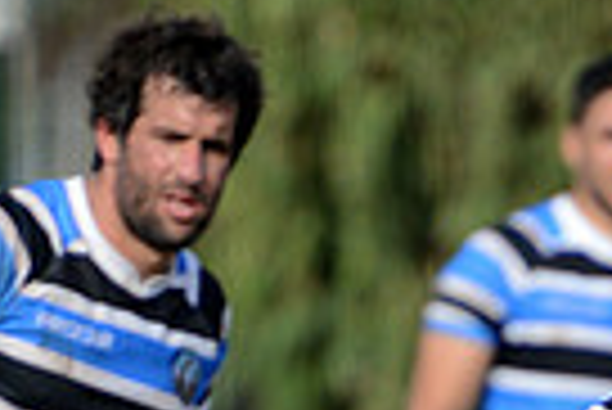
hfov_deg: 1.7
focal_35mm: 1196
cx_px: 580
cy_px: 836
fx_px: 20353
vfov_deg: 1.2
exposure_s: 1/1250
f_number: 4
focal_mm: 280
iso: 500
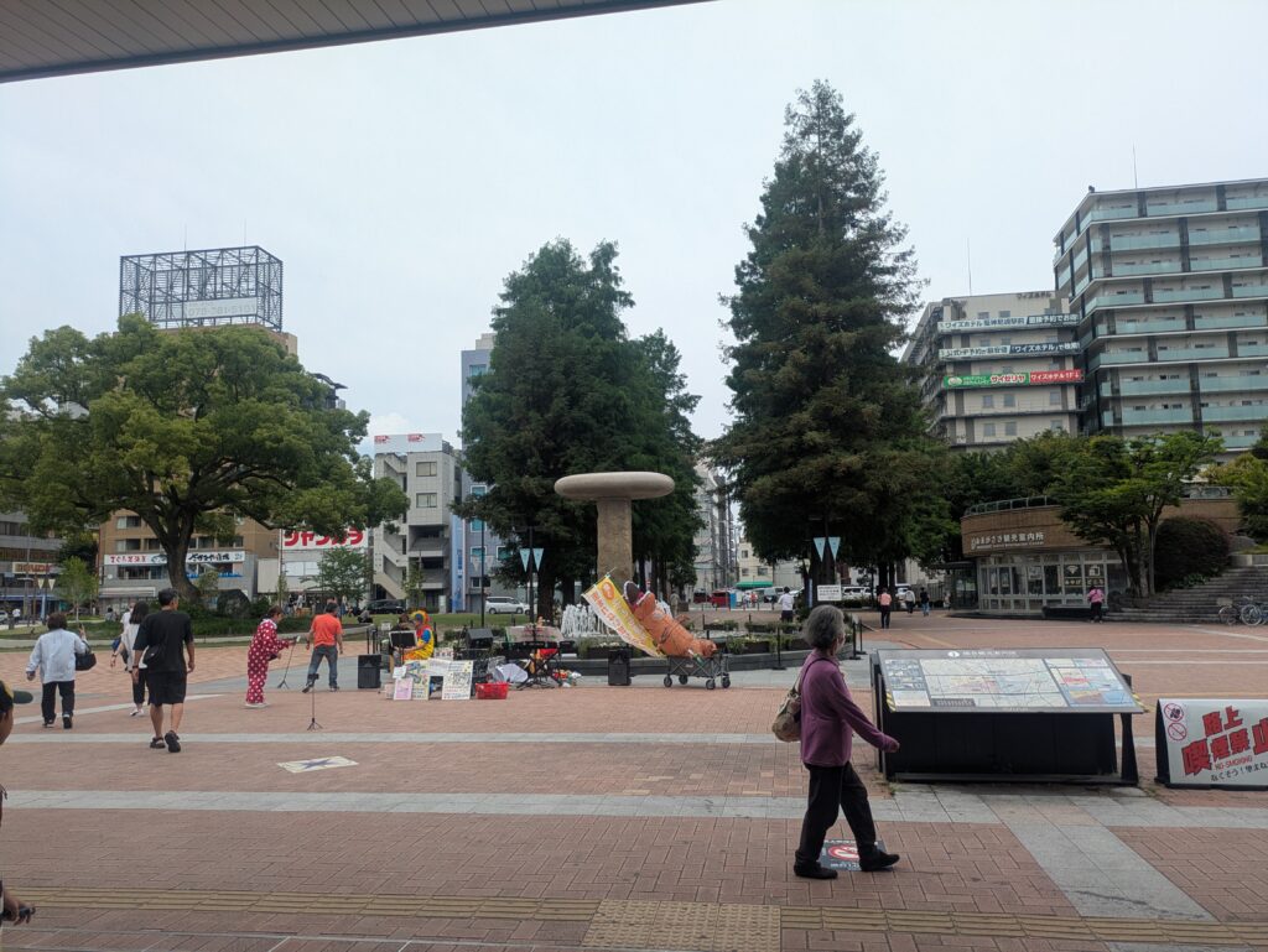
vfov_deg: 54.9
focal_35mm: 25
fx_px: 916
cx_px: 634
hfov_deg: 69.4
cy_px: 476
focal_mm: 5.43
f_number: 1.89
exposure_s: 1/1580
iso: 50
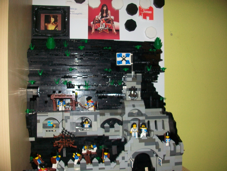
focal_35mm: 32
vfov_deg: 44.2
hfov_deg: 56.8
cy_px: 86
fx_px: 210
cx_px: 114
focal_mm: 5.7
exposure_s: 1/60
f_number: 2.8
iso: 160
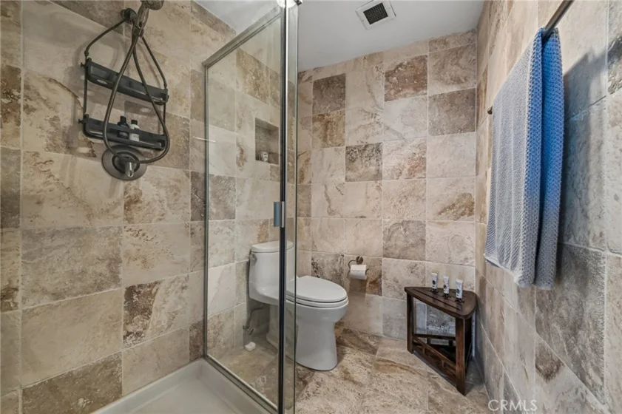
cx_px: 311
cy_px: 207
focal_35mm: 12
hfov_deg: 112.6
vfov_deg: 90.0
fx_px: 207
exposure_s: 1/13
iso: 250
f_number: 8
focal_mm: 12
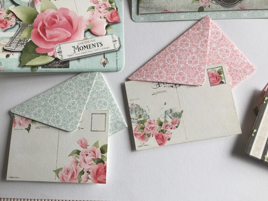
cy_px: 100
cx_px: 134
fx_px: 224
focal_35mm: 29
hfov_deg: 61.7
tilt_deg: -75.2
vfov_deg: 48.2
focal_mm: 4.15
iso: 32
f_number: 2.2
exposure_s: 1/100
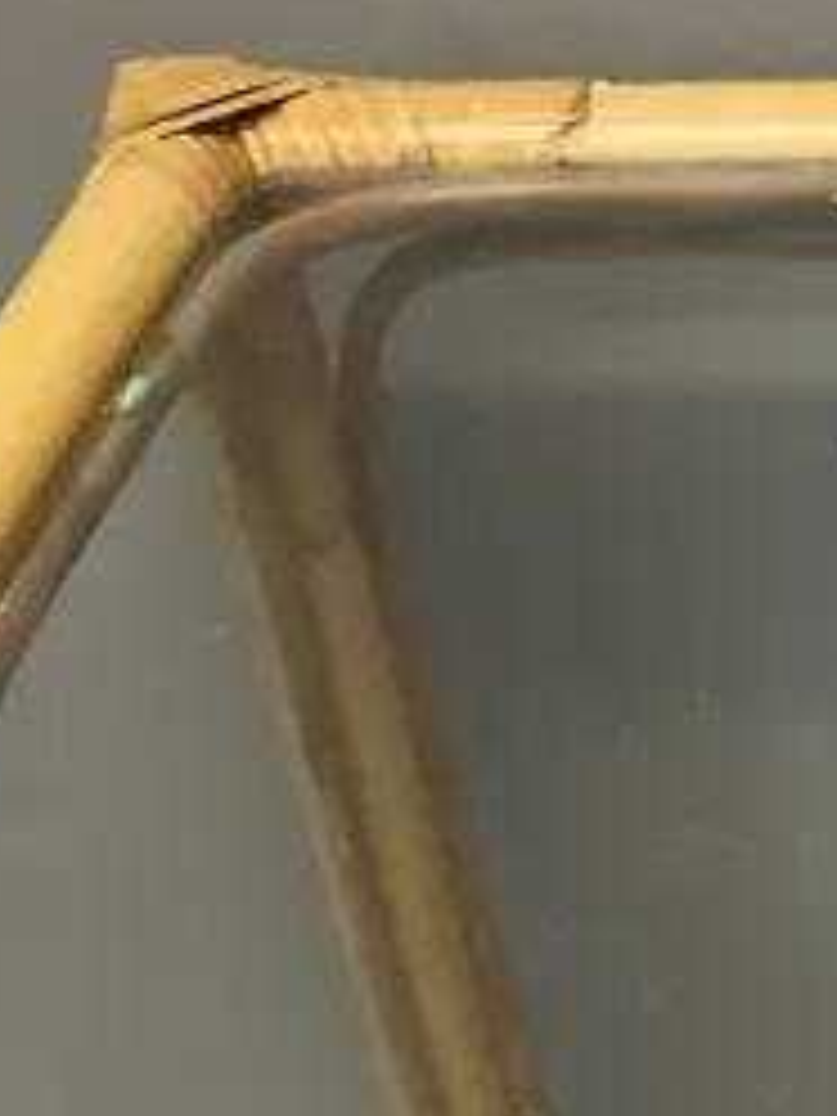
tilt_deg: -47.1
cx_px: 1512
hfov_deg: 13.4
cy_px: 1912
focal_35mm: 99
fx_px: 3192
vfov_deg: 16.9
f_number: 1.78
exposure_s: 1/100
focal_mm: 6.86
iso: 125
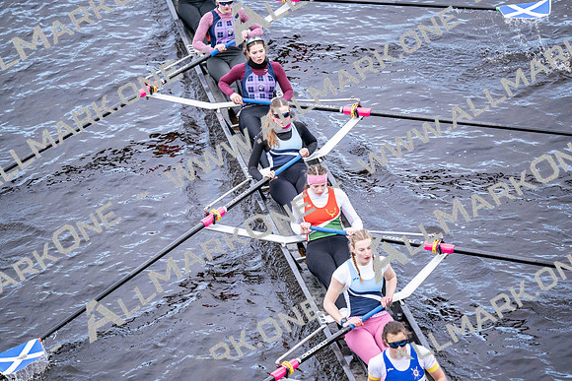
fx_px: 3178
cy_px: 190
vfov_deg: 6.9
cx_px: 286
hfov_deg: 10.3
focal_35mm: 200
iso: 2000
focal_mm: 200
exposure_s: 1/2000
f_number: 2.8
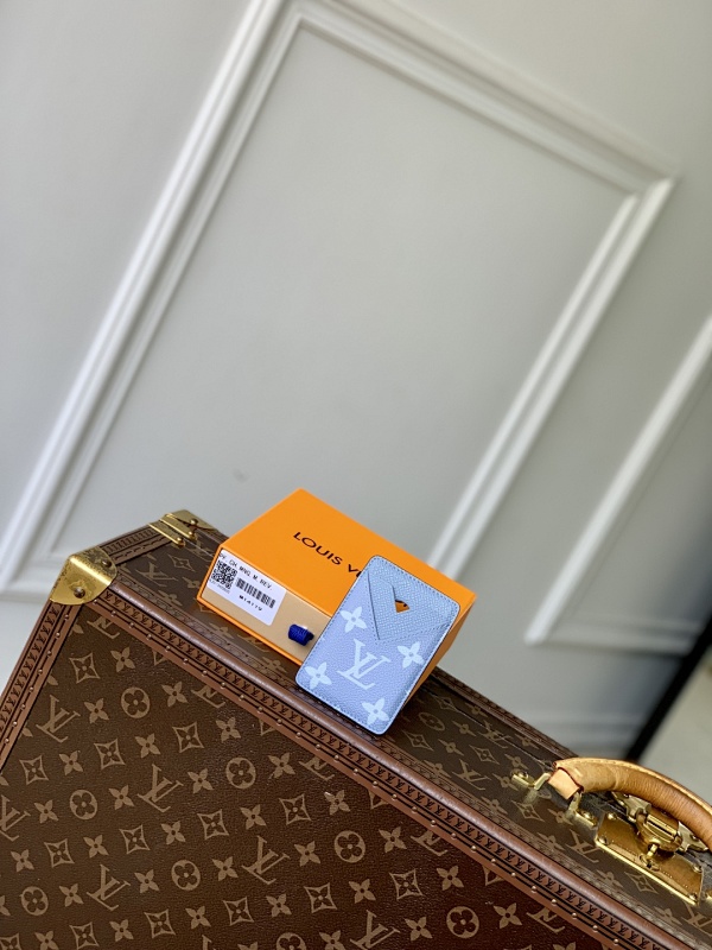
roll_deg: -28.4
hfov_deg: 28.0
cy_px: 475
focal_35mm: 52
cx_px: 356
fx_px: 1426
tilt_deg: -13.7
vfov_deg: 36.8
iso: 20
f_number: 2.4
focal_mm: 6
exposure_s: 1/122
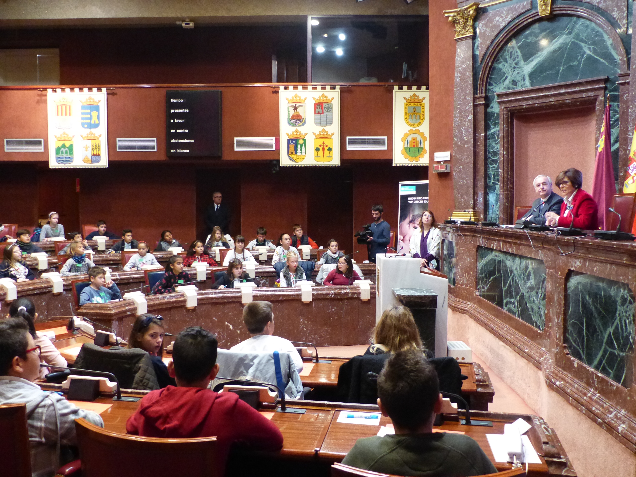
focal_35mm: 32
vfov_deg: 44.2
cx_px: 318
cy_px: 238
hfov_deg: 56.8
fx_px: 588
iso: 800
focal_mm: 5.7
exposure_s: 1/40
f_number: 2.8
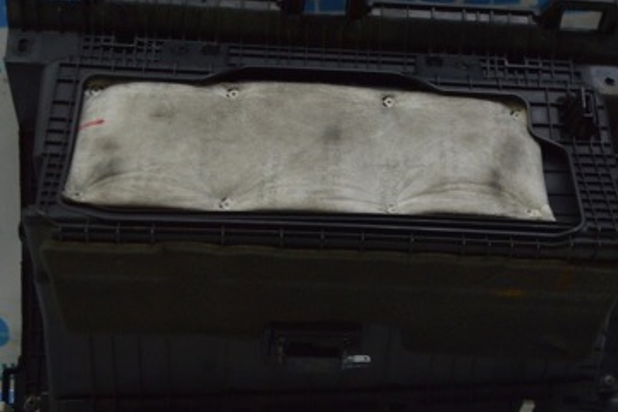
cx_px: 343
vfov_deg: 21.2
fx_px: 1099
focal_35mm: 64
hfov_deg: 31.4
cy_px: 171
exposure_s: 1/200
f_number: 4
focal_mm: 24
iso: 400
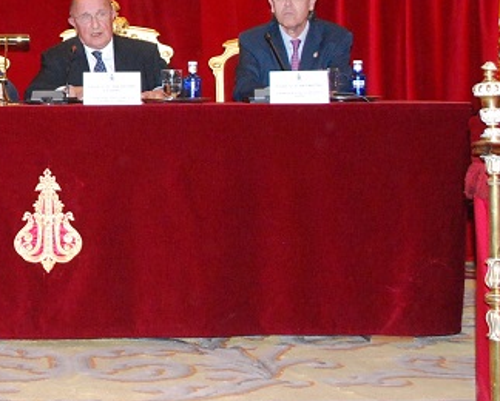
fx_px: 1437
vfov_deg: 15.7
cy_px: 42
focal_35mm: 97
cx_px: -6
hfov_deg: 19.2
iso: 1400
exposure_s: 1/60
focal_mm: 22
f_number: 4
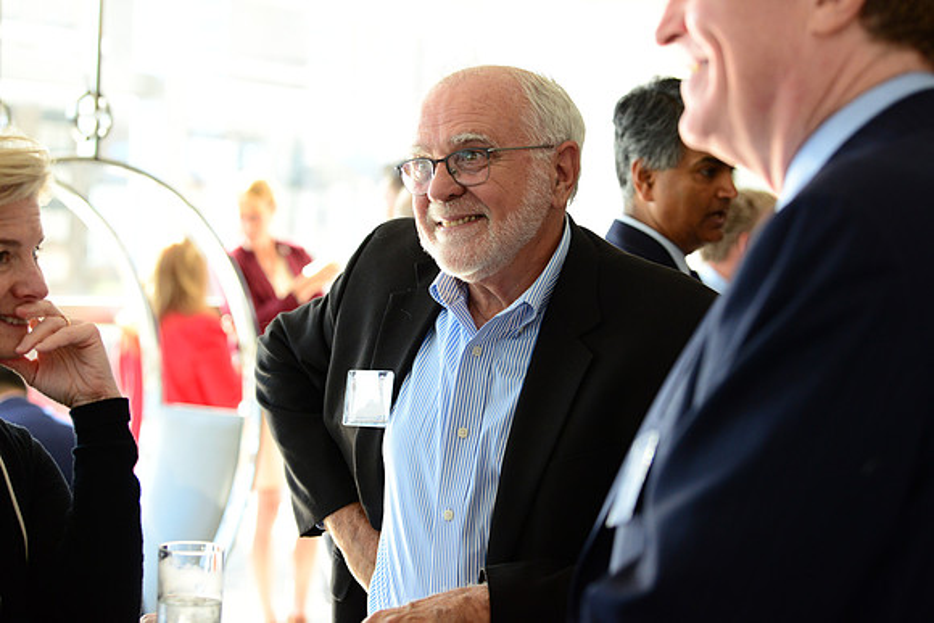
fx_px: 1816
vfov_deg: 19.5
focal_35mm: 70
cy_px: 312
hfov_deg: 28.8
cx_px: 467
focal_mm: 70
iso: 1600
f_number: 4
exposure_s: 1/640
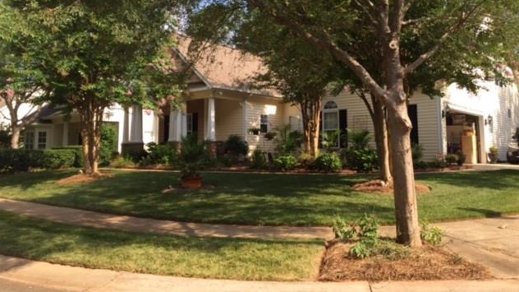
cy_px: 109
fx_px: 440
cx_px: 257
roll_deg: -0.8
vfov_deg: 36.4
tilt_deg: +7.2
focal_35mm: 32
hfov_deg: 61.0
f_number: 2.2
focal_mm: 4.15
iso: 32
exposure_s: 1/746
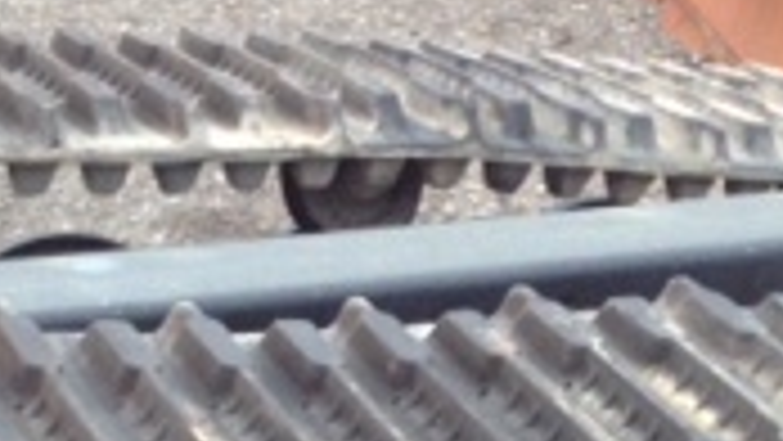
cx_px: 459
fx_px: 2908
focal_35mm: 140
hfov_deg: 15.3
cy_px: 495
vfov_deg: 8.6
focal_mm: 4.28
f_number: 2.4
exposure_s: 1/20
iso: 125
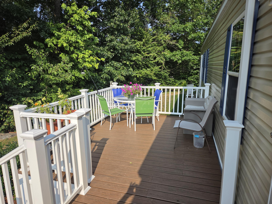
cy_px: 102
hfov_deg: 73.9
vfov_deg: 58.9
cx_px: 136
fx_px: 181
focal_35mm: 23
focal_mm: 5.4
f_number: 1.8
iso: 80
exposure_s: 1/4054
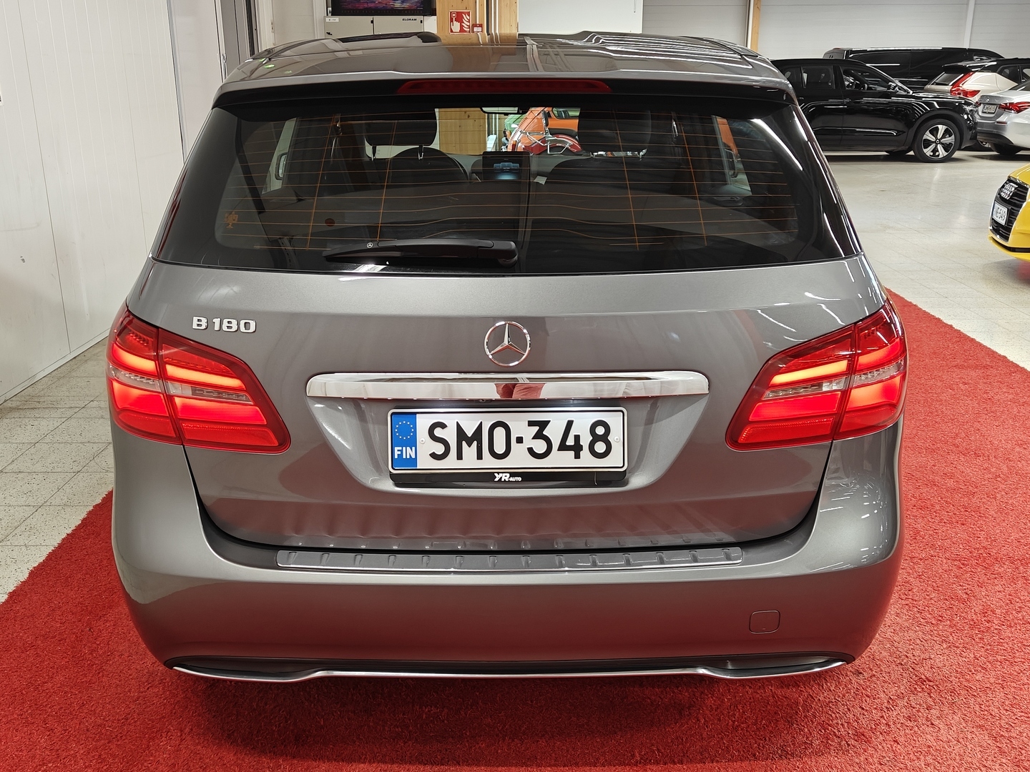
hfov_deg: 55.4
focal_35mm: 33
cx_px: 515
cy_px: 386
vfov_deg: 42.9
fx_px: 982
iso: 80
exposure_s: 1/63
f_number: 1.8
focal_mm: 5.59
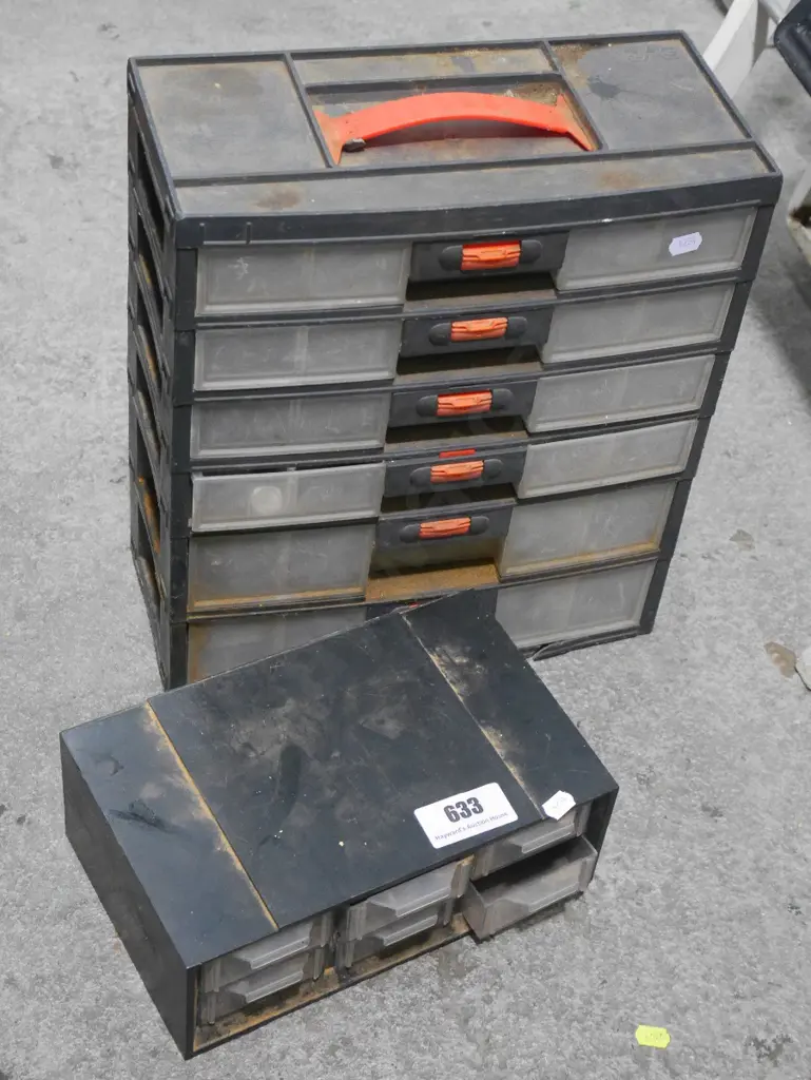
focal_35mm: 58
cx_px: 406
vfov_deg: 33.2
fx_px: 1810
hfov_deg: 25.3
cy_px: 540
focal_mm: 29
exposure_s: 1/25
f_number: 5.5
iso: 3200
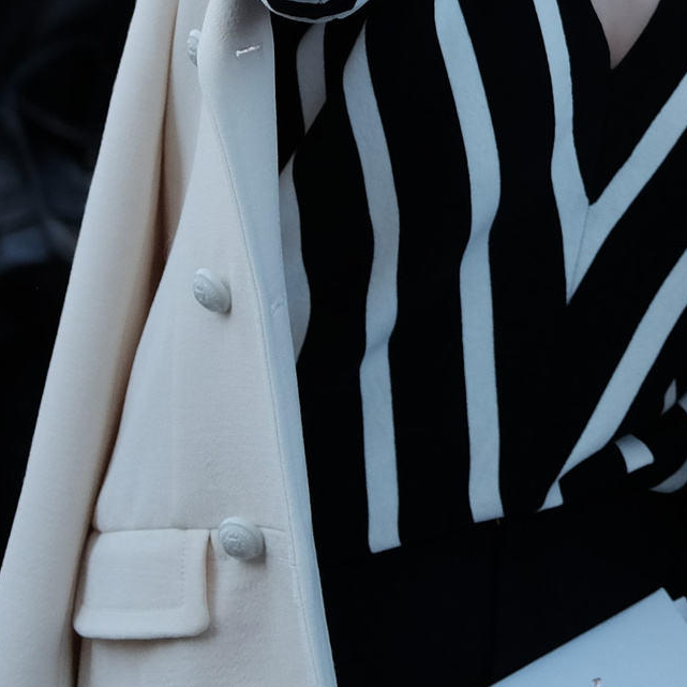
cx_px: 991
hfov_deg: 9.5
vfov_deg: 9.5
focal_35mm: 180
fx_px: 4042
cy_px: -210
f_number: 2
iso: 800
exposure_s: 1/4000
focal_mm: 35
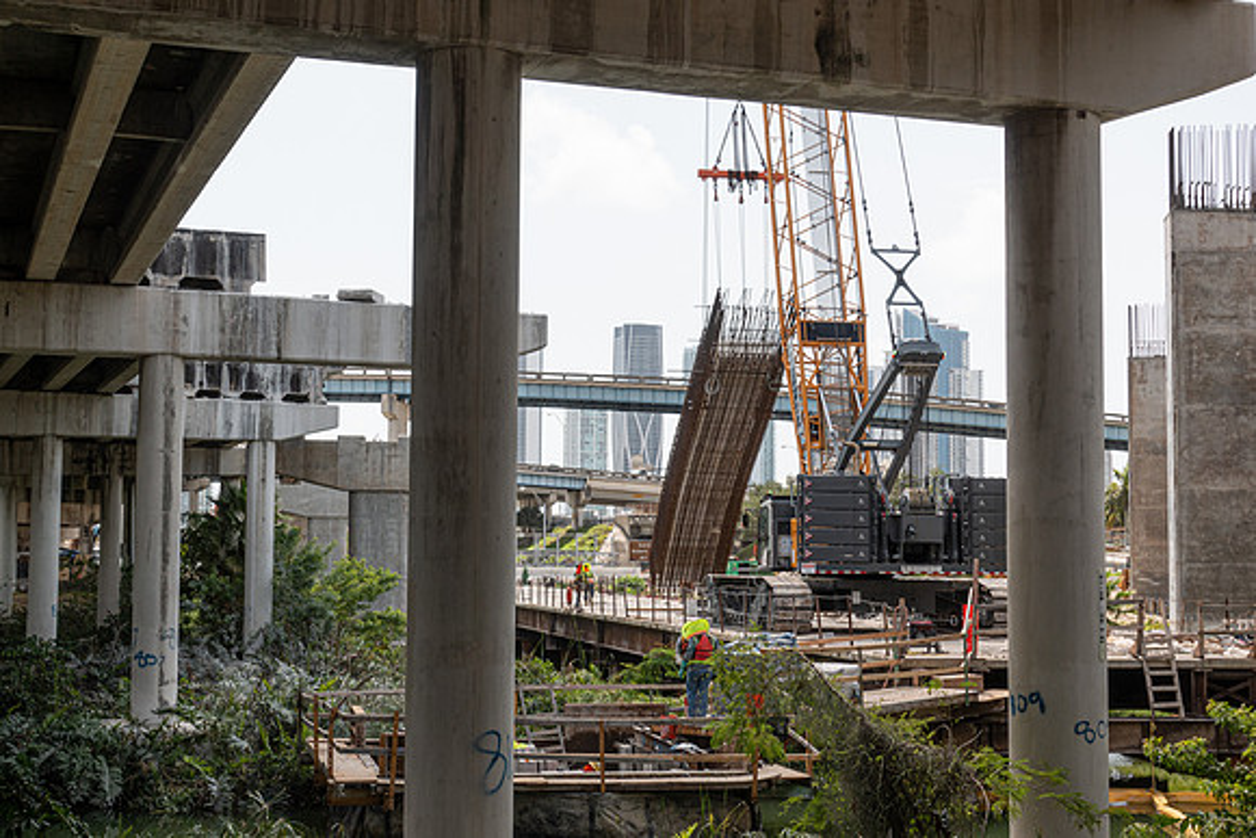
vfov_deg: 24.6
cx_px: 628
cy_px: 419
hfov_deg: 36.2
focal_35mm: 55
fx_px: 1919
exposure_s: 1/250
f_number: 7.1
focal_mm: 20.05
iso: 125
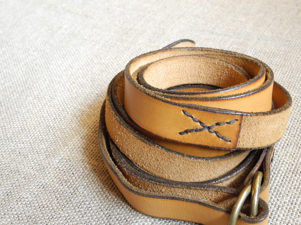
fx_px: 409
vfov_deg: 30.7
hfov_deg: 40.2
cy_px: 148
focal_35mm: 47
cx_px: 183
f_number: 3.2
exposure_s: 1/14.6
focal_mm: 7.4
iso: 400
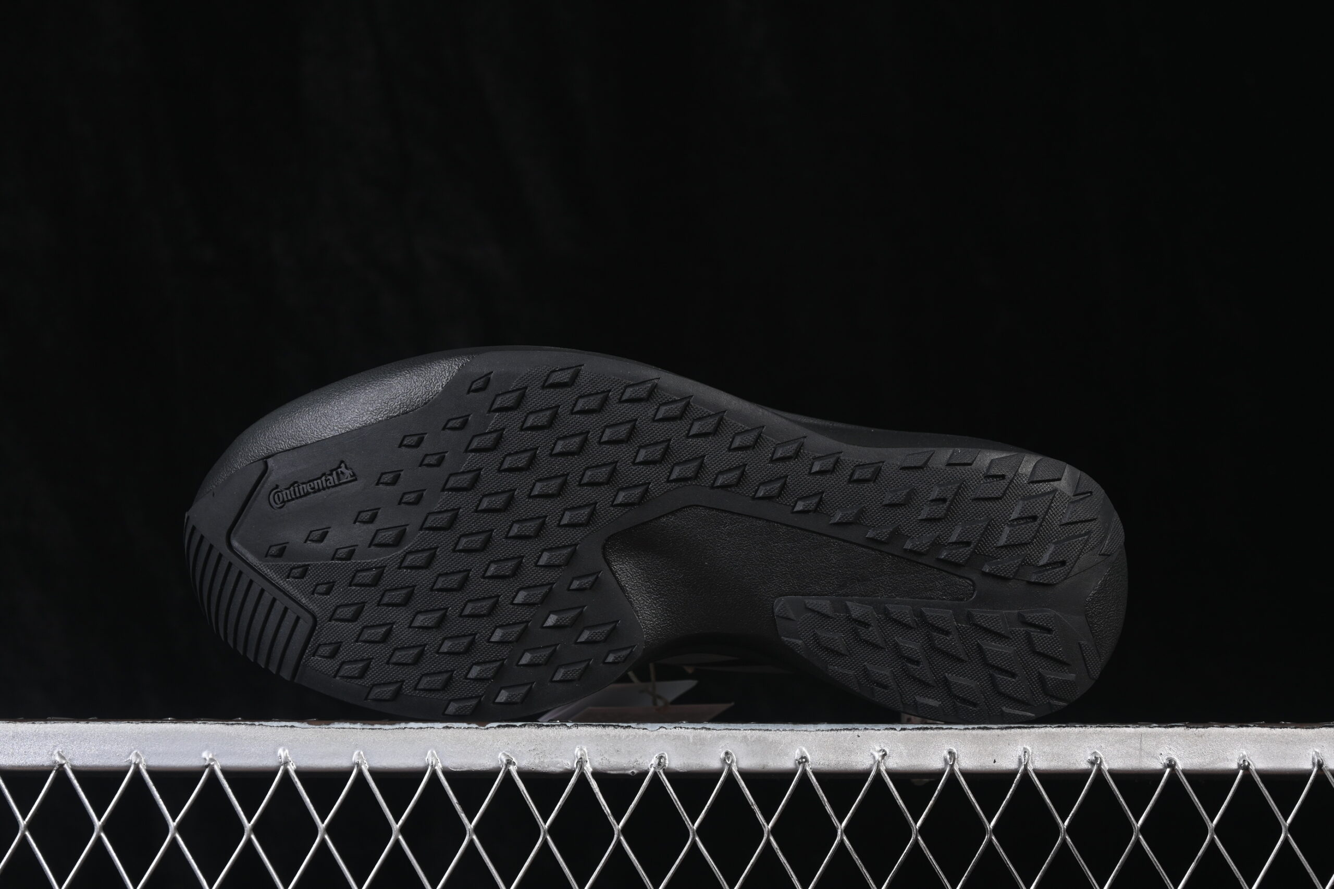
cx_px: 667
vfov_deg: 18.2
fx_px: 2779
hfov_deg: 27.0
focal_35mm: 75
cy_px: 444
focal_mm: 50
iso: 160
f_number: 6.3
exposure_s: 1/60
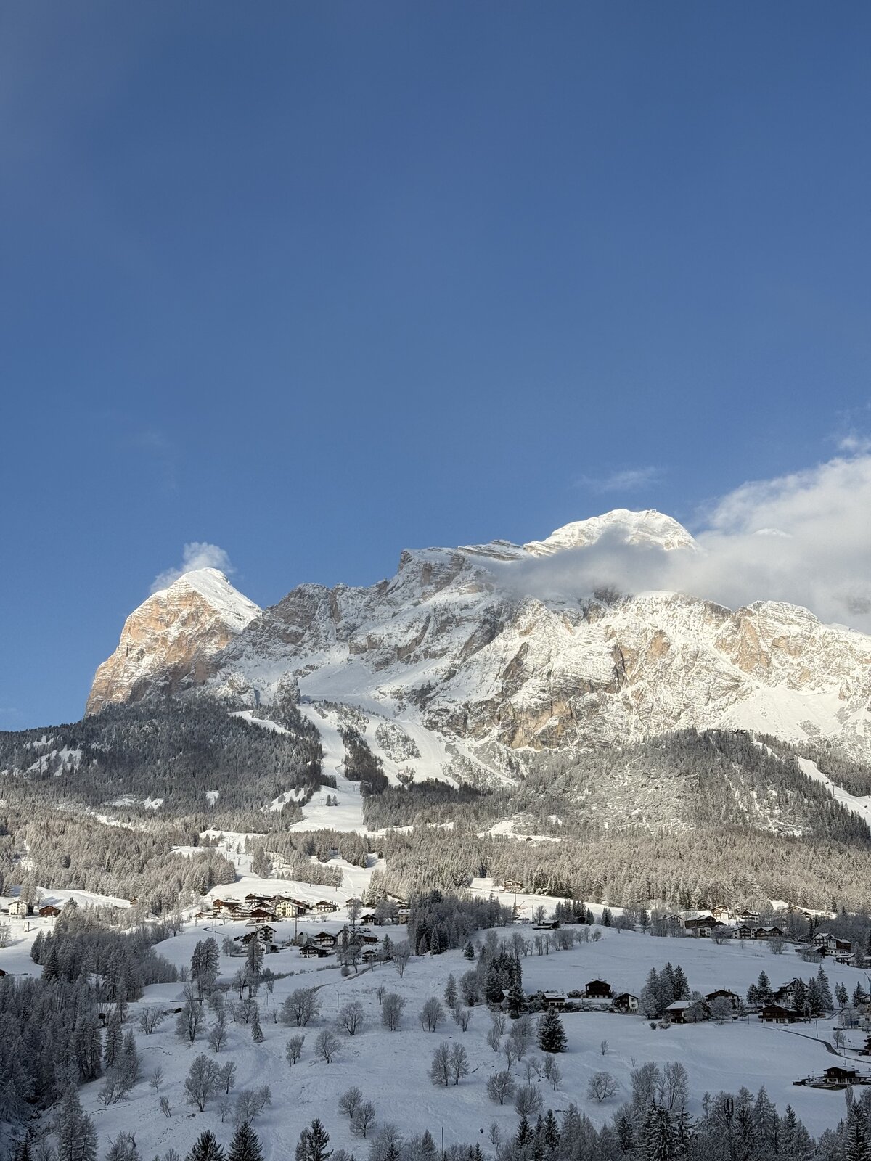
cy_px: 580
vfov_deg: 39.7
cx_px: 436
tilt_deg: +15.8
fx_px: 1610
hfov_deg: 30.3
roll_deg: +0.1
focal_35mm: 48
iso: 80
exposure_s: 1/7143
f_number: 1.78
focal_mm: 6.76
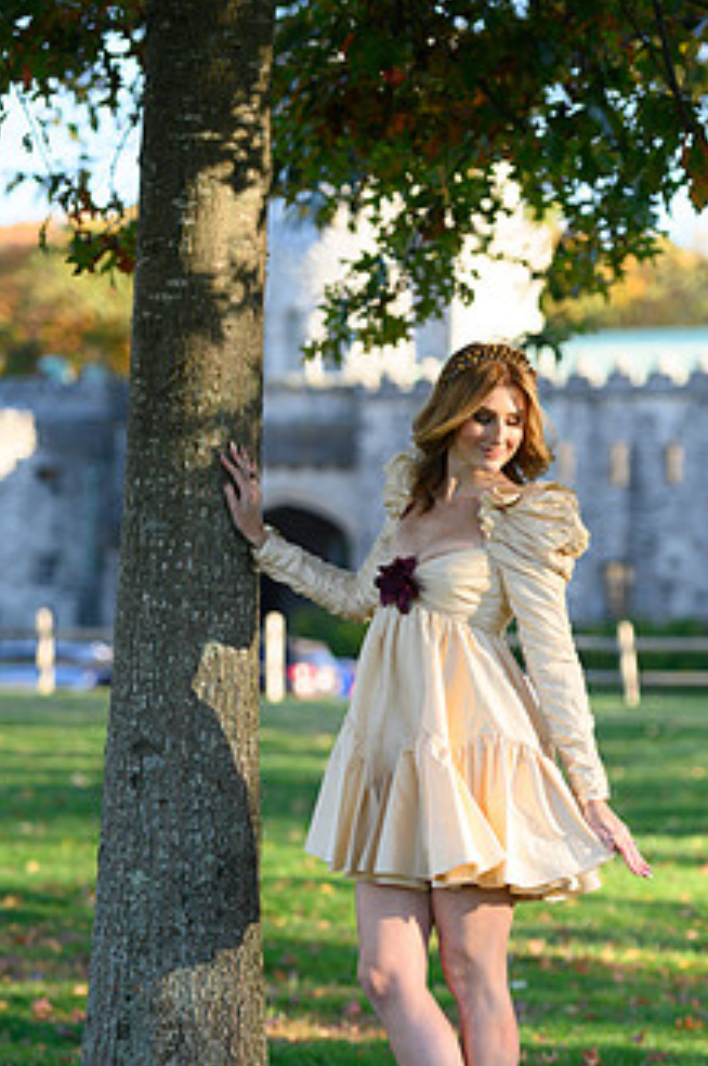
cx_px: 417
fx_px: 4050
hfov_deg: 10.0
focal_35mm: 137
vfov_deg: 15.0
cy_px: 692
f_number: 3.2
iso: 1600
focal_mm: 100
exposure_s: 1/4000
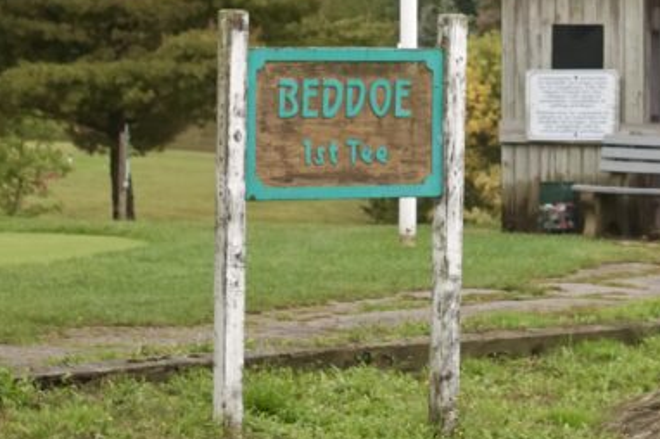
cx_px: 767
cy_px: 154
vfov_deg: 6.2
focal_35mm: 221
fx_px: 4054
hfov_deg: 9.2
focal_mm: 55
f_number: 6.3
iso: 800
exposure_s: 1/1250
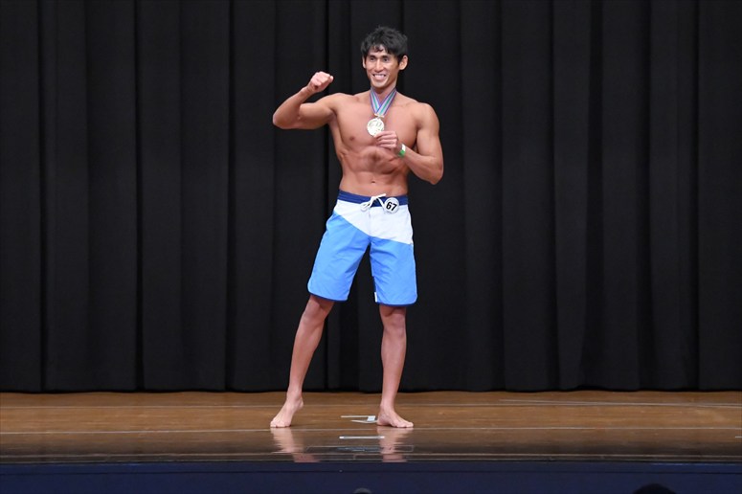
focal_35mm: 202
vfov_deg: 6.8
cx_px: 371
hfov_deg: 10.2
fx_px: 4161
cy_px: 247
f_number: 5.6
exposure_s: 1/400
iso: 8000
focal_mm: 135
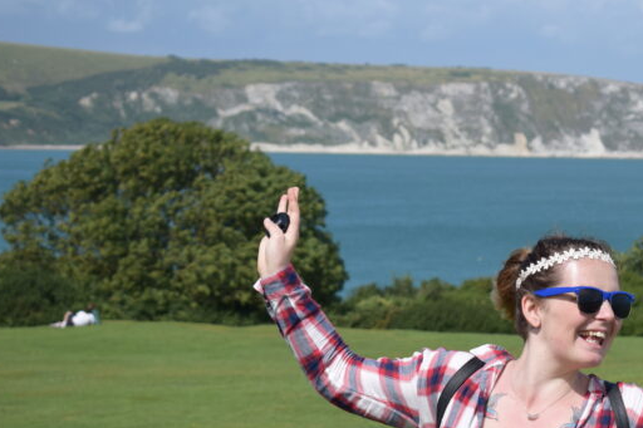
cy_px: 300
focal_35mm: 124
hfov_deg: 16.5
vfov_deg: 11.1
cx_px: 466
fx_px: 2209
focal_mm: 55
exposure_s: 1/1250
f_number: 5.6
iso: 200
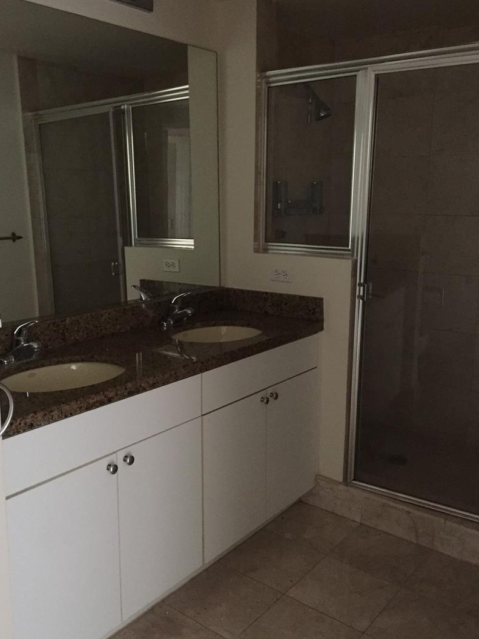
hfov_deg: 42.9
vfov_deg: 55.4
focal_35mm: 33
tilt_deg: -11.3
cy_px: 317
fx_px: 609
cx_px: 220
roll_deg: +1.1
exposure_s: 1/15
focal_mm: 4.15
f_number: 2.2
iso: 640
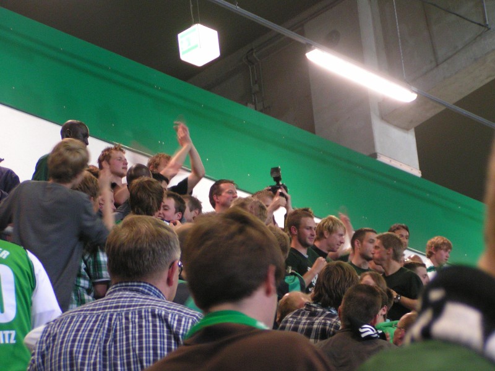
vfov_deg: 11.3
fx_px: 1873
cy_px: 186
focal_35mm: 131
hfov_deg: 15.1
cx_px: 248
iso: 200
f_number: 3.5
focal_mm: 20
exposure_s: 1/15
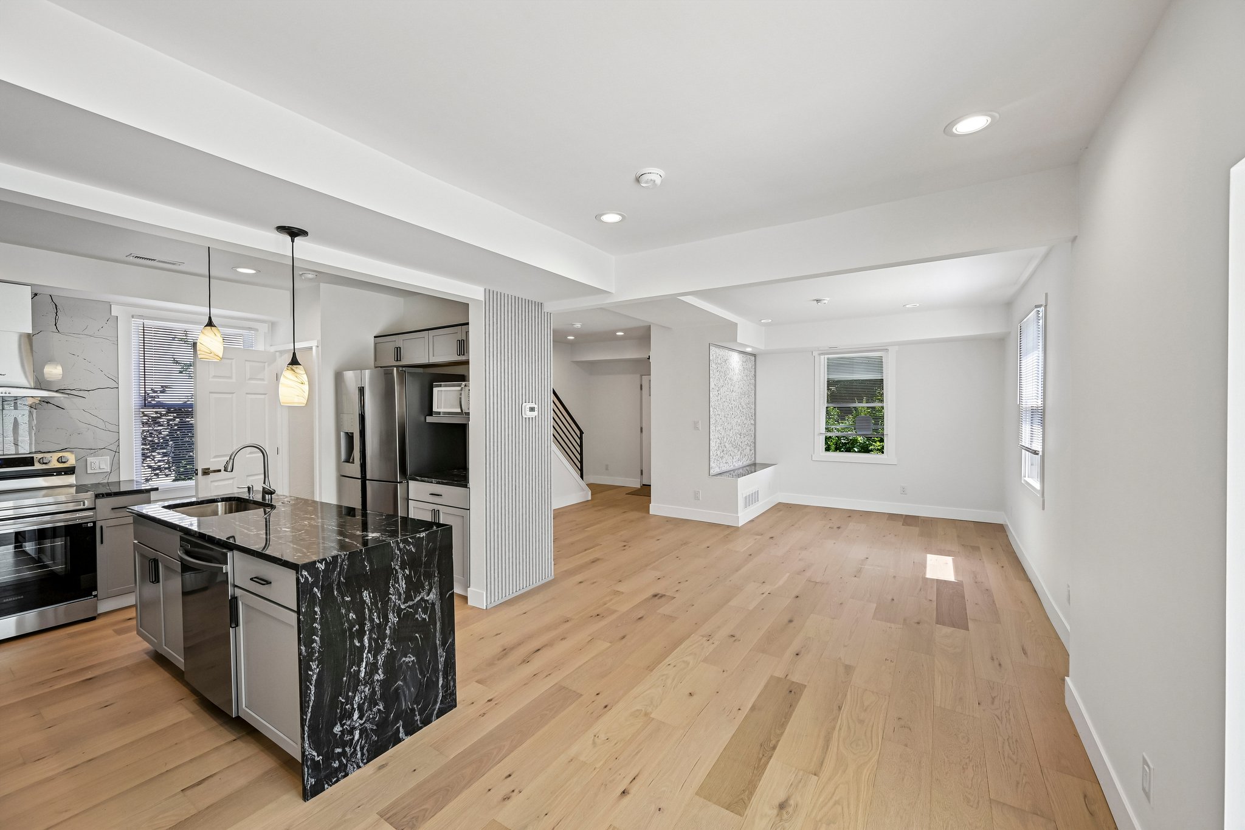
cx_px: 622
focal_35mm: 14
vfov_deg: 81.2
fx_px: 484
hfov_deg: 104.3
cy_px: 415
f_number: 8
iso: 280
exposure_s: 1/15
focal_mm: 14
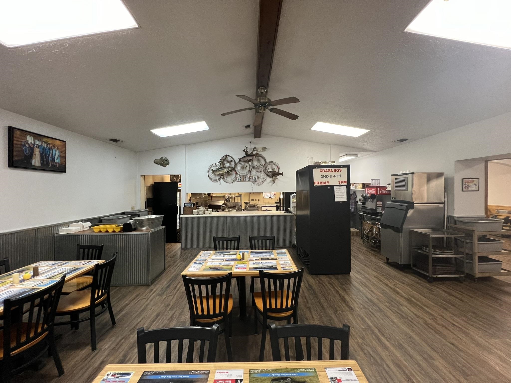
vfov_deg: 89.9
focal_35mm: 13
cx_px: 256
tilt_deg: -0.6
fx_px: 192
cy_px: 192
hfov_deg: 106.2
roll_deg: -0.1
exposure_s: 1/60
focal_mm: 1.57
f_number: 1.8
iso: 160
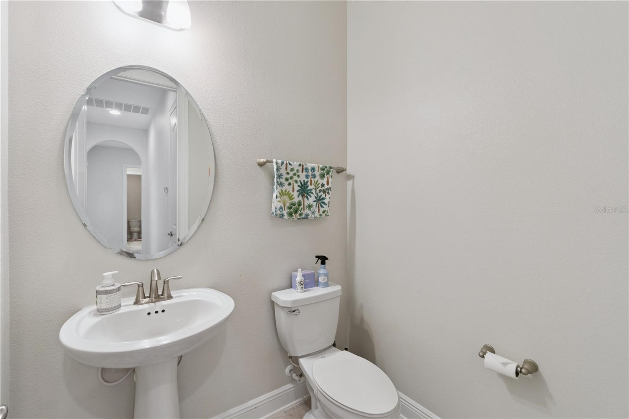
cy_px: 210
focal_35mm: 15
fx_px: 262
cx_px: 314
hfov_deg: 100.4
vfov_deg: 77.3
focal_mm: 10
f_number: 11
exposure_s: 1/6
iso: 400
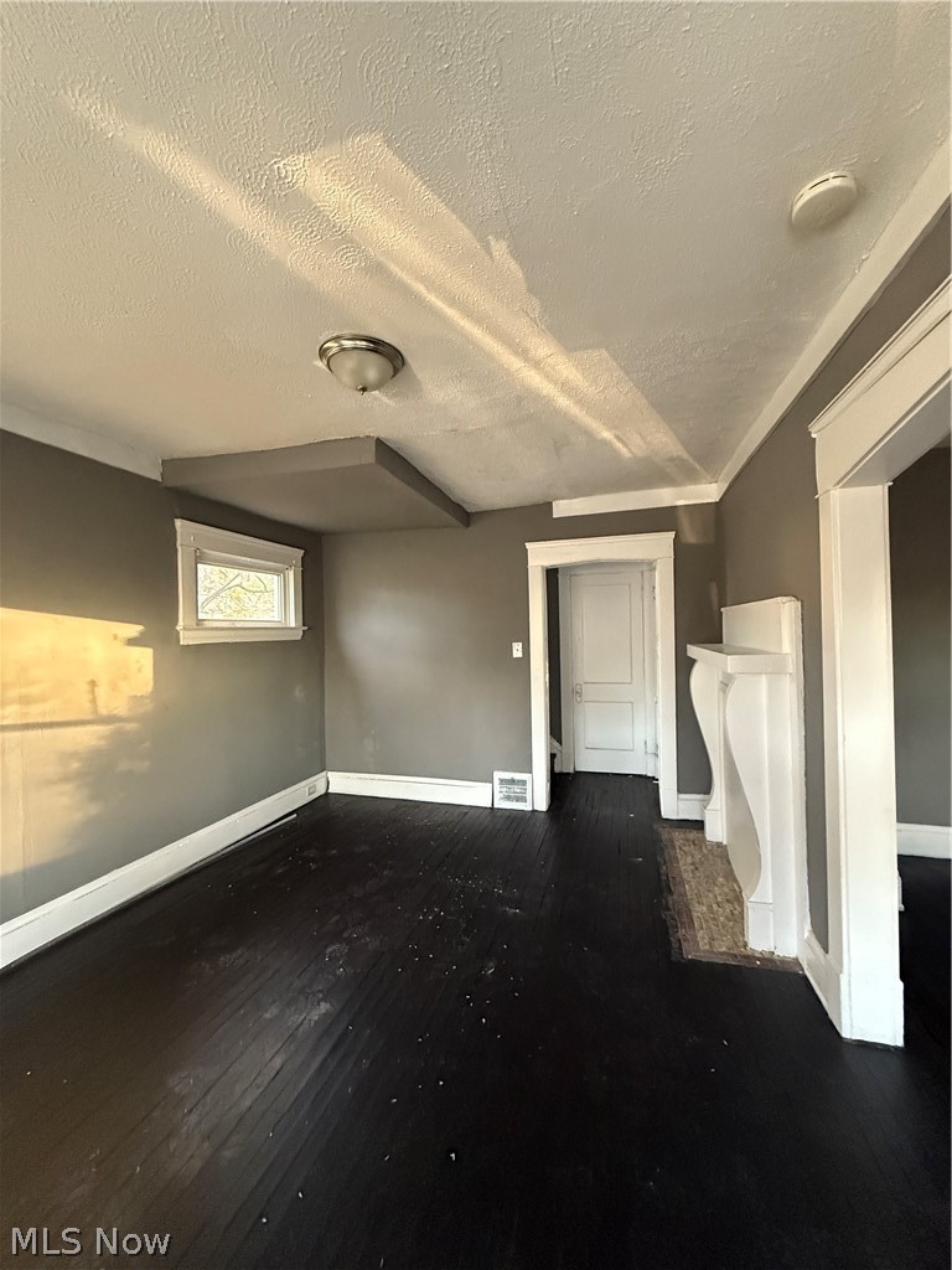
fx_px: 513
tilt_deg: +0.5
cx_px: 476
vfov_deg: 102.1
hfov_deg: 85.7
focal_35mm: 14
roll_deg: +0.7
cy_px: 635
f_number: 2.2
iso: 1000
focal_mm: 2.22
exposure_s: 1/60
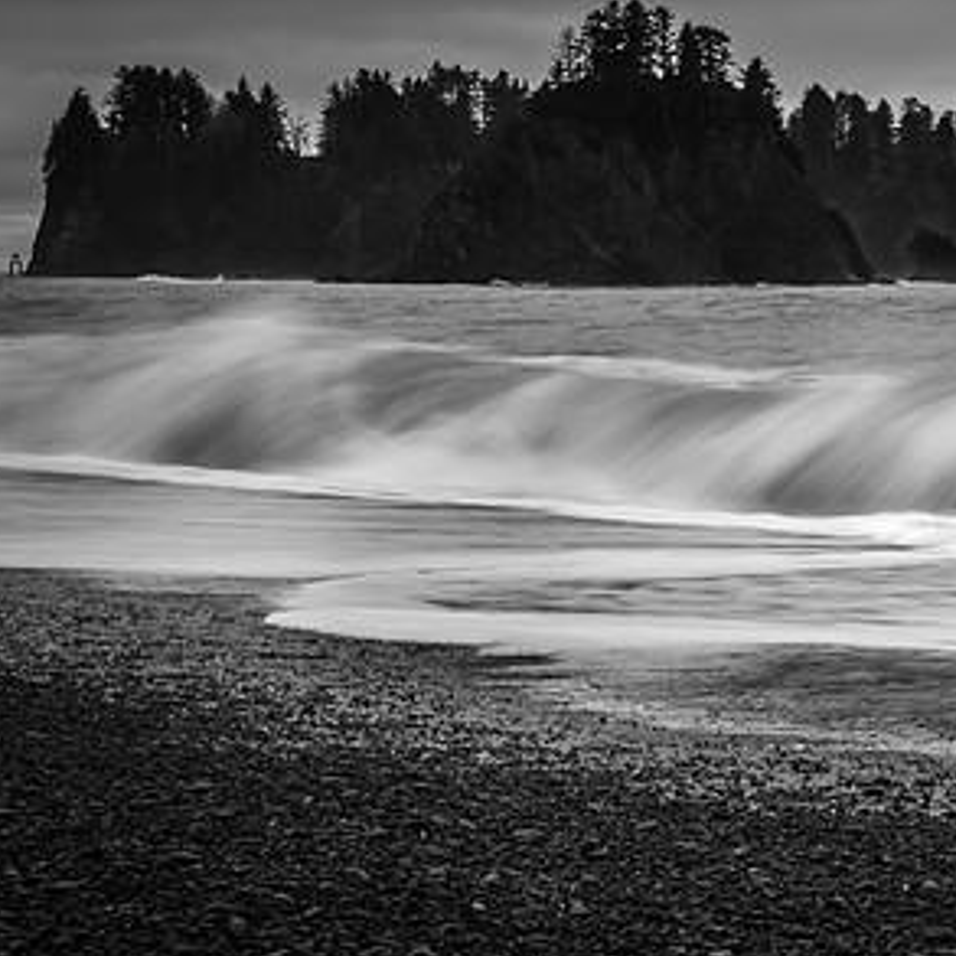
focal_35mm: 128
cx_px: 924
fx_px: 3999
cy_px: 585
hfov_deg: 13.5
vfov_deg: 13.6
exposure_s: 1/4
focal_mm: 70
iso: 50
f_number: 32
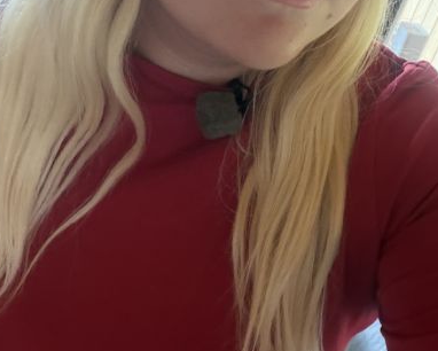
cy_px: 42
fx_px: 597
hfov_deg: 40.3
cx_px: 225
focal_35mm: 46
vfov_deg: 31.4
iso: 400
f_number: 1.9
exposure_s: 1/30
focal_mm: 2.71
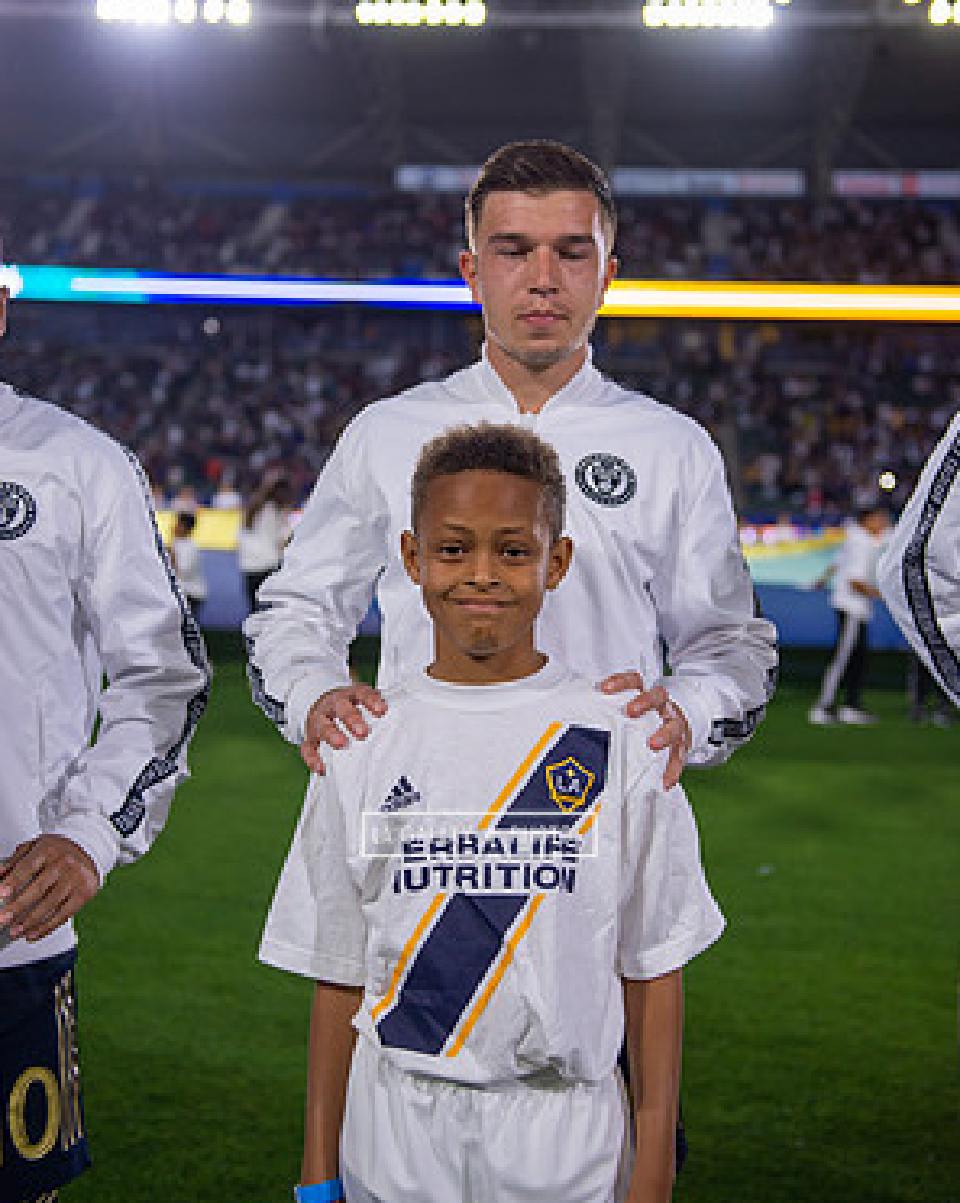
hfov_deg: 30.2
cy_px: 582
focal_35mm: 50
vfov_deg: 37.4
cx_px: 478
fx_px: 1778
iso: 640
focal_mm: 44
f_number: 2.8
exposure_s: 1/1600
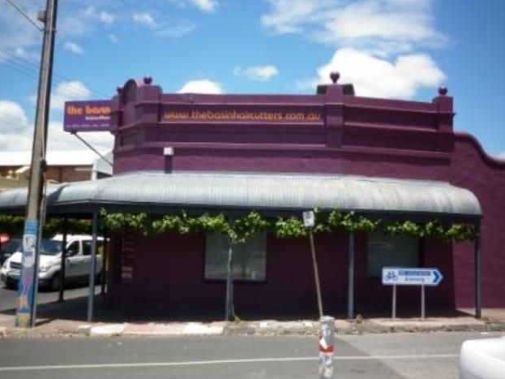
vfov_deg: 38.7
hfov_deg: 50.1
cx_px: 254
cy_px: 187
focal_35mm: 37
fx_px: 540
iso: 80
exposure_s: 1/1000
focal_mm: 6.5
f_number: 3.1
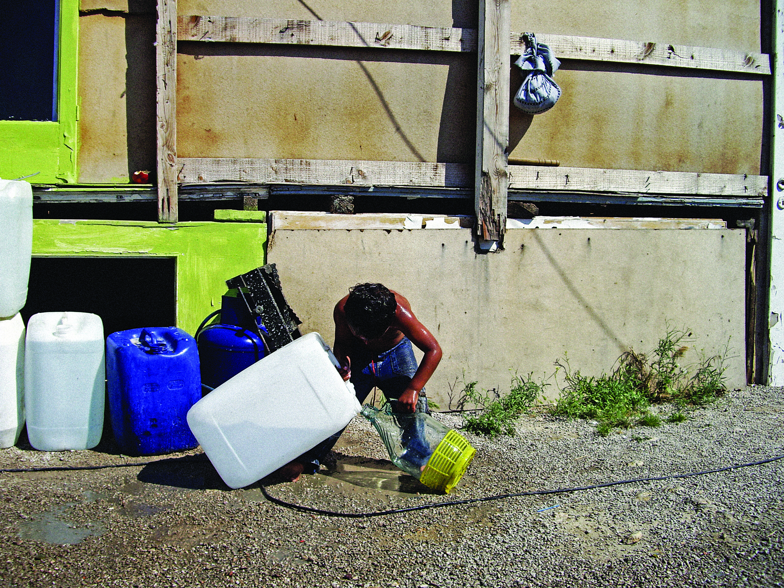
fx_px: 861
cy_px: 294
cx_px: 392
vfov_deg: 37.7
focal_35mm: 38
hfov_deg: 49.0
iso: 50
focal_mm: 7.9
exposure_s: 1/320
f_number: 5.6
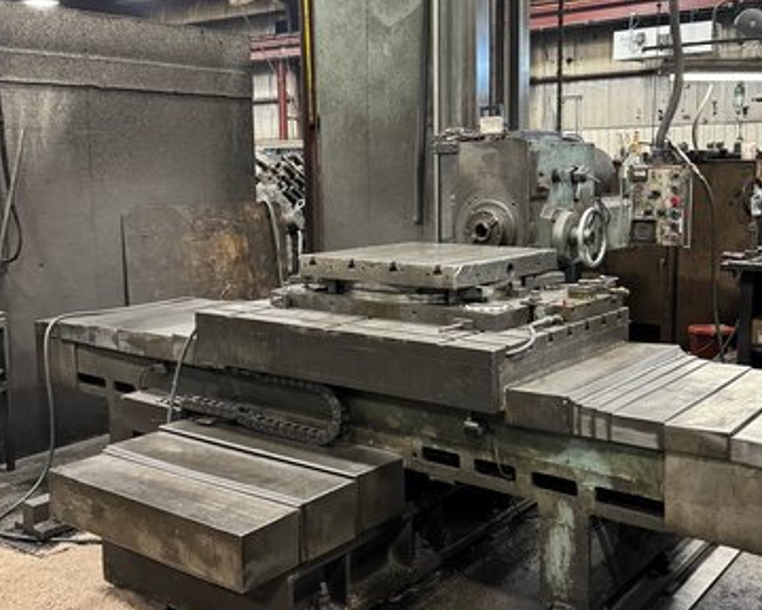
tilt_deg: -5.1
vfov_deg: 38.1
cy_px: 250
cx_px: 438
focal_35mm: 39
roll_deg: +1.4
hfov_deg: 46.7
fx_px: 880
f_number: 1.78
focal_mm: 6.76
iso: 640
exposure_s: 1/60
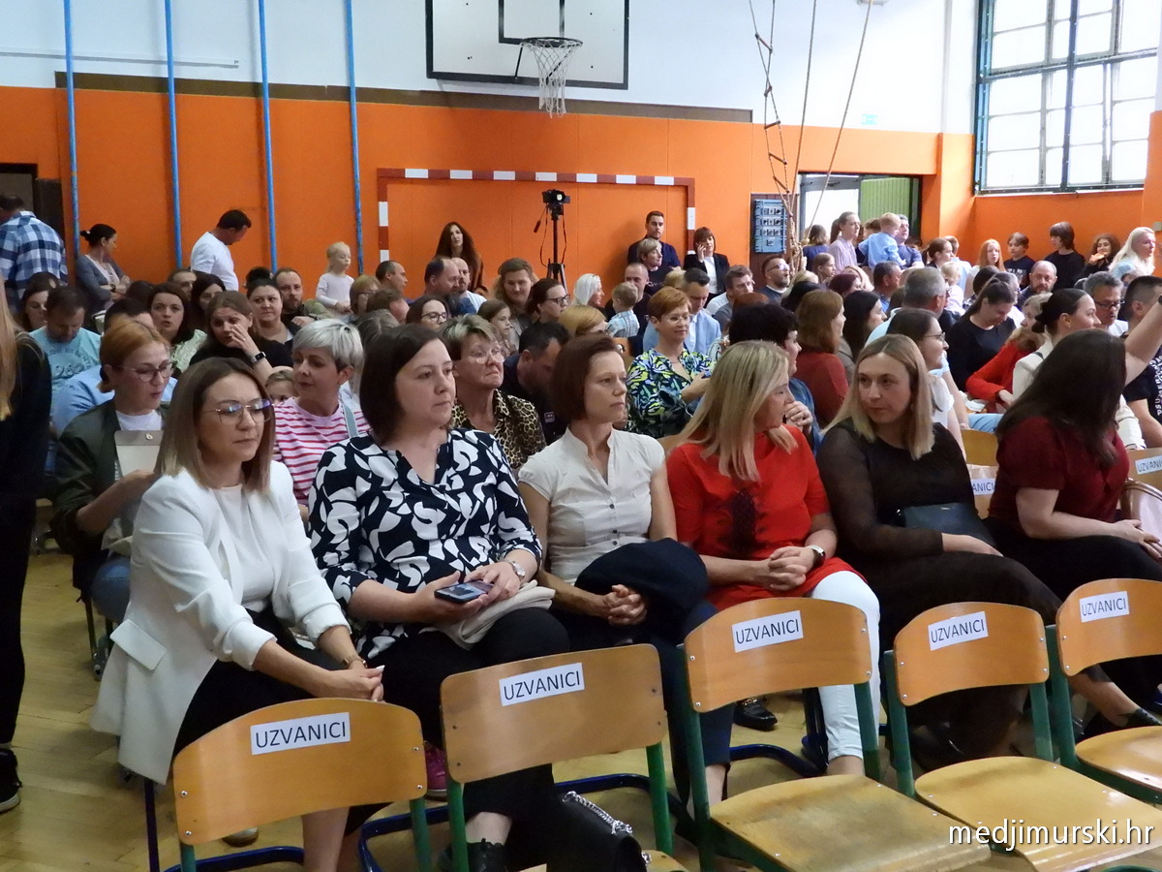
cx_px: 581
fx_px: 1276
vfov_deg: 37.7
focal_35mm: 38
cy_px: 436
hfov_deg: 49.0
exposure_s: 1/160
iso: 3200
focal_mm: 6.8
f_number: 3.2
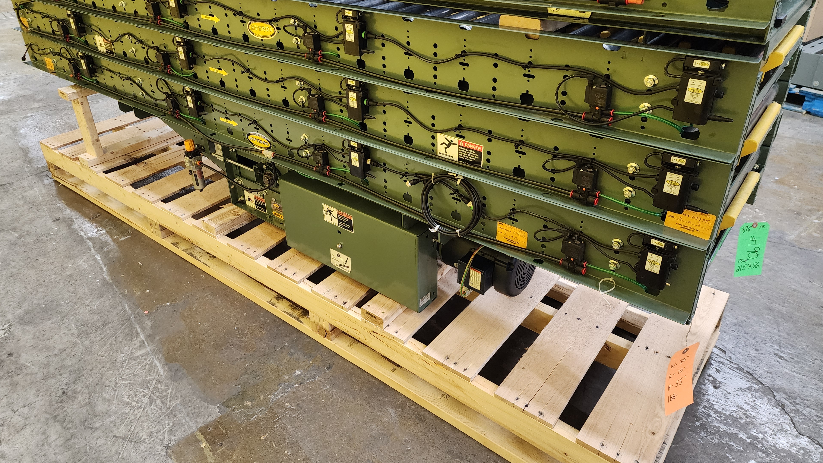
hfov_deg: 71.9
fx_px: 567
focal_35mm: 26
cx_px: 401
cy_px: 182
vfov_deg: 44.1
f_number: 1.8
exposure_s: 1/60
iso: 640
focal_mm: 6.4
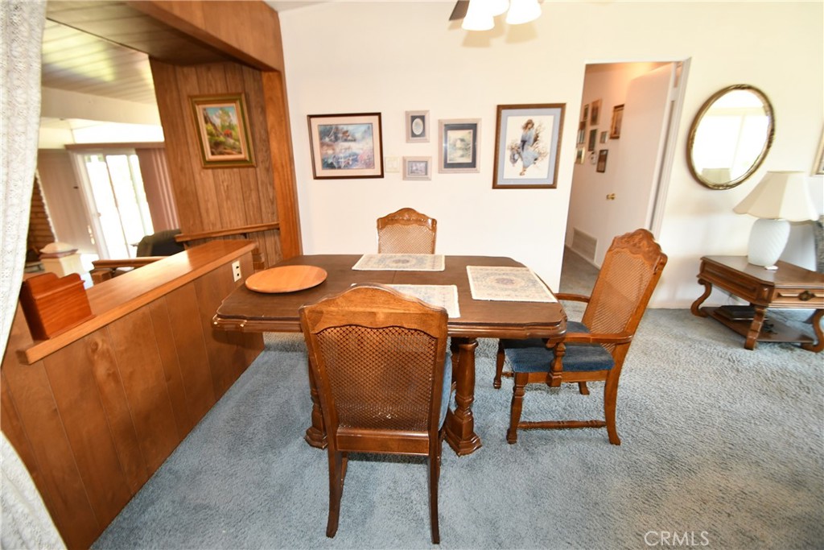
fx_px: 343
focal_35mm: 15
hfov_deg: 100.4
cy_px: 275
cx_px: 412
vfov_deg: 77.3
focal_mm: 10
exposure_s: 1/60
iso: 720
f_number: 4
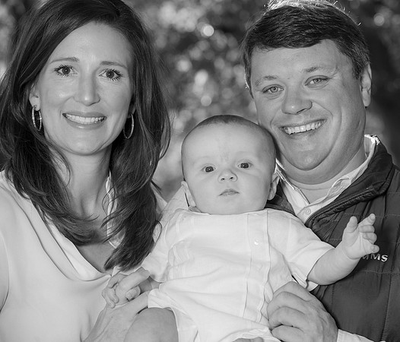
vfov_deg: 13.5
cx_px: 265
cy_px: 166
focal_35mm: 118
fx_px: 1442
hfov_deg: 15.8
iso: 200
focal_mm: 98
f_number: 8
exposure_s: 1/250
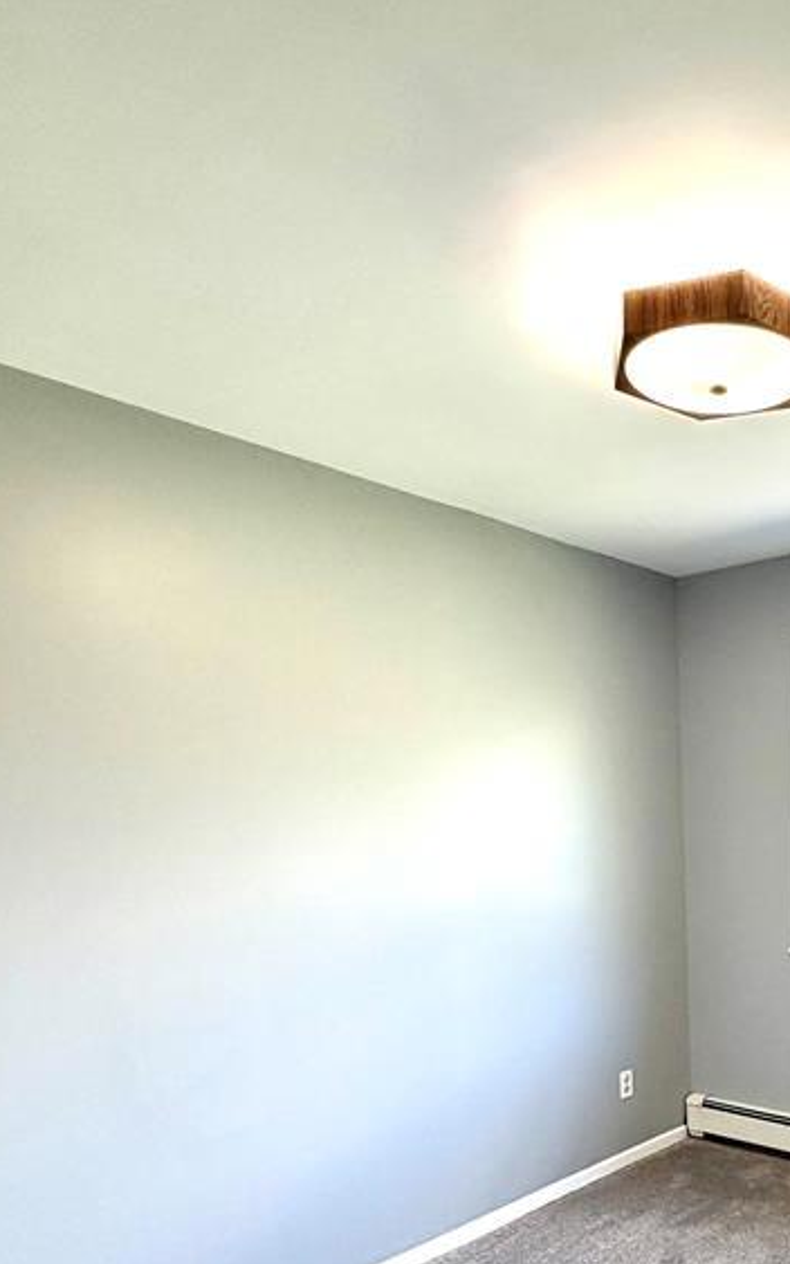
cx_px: 727
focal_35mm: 27
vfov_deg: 62.9
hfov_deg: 41.9
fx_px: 930
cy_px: 999
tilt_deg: -11.6
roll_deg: +0.9
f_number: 2.2
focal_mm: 2.22
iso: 200
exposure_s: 1/120
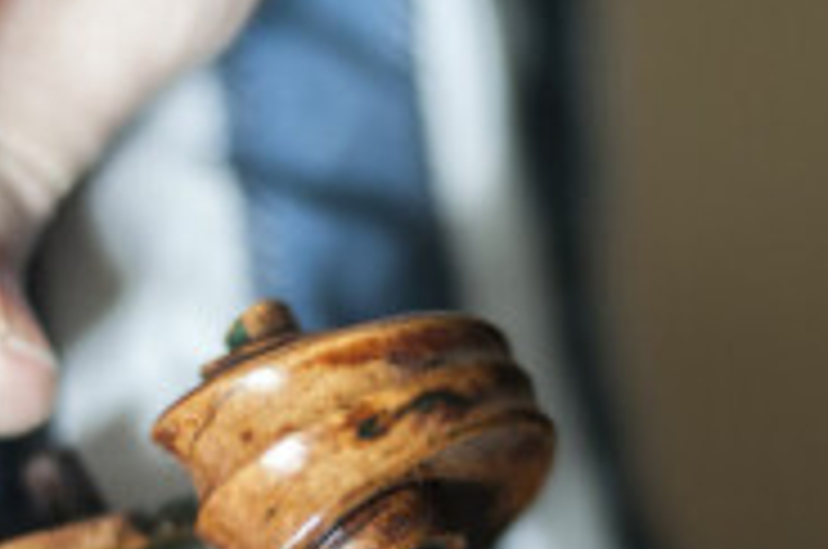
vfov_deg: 10.0
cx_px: 346
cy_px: 479
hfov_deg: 15.1
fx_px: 3123
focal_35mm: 136
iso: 2000
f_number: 1.8
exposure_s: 1/200
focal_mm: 50
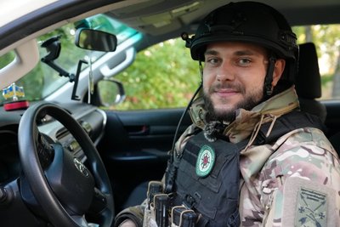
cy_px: 114
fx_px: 368
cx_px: 170
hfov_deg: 49.5
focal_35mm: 39
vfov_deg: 34.2
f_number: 4
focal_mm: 39
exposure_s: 1/160
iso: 8000
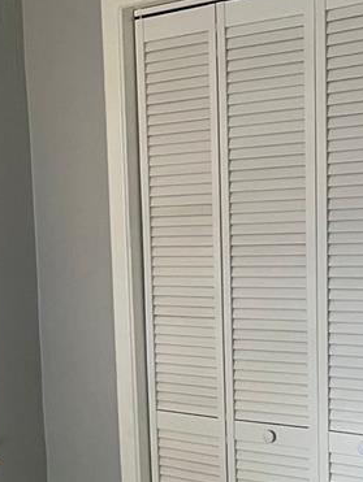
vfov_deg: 22.9
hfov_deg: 17.3
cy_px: 392
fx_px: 1172
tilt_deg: -9.8
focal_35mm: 84
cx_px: 27
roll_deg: +3.6
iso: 160
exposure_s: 1/60
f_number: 1.6
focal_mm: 5.1
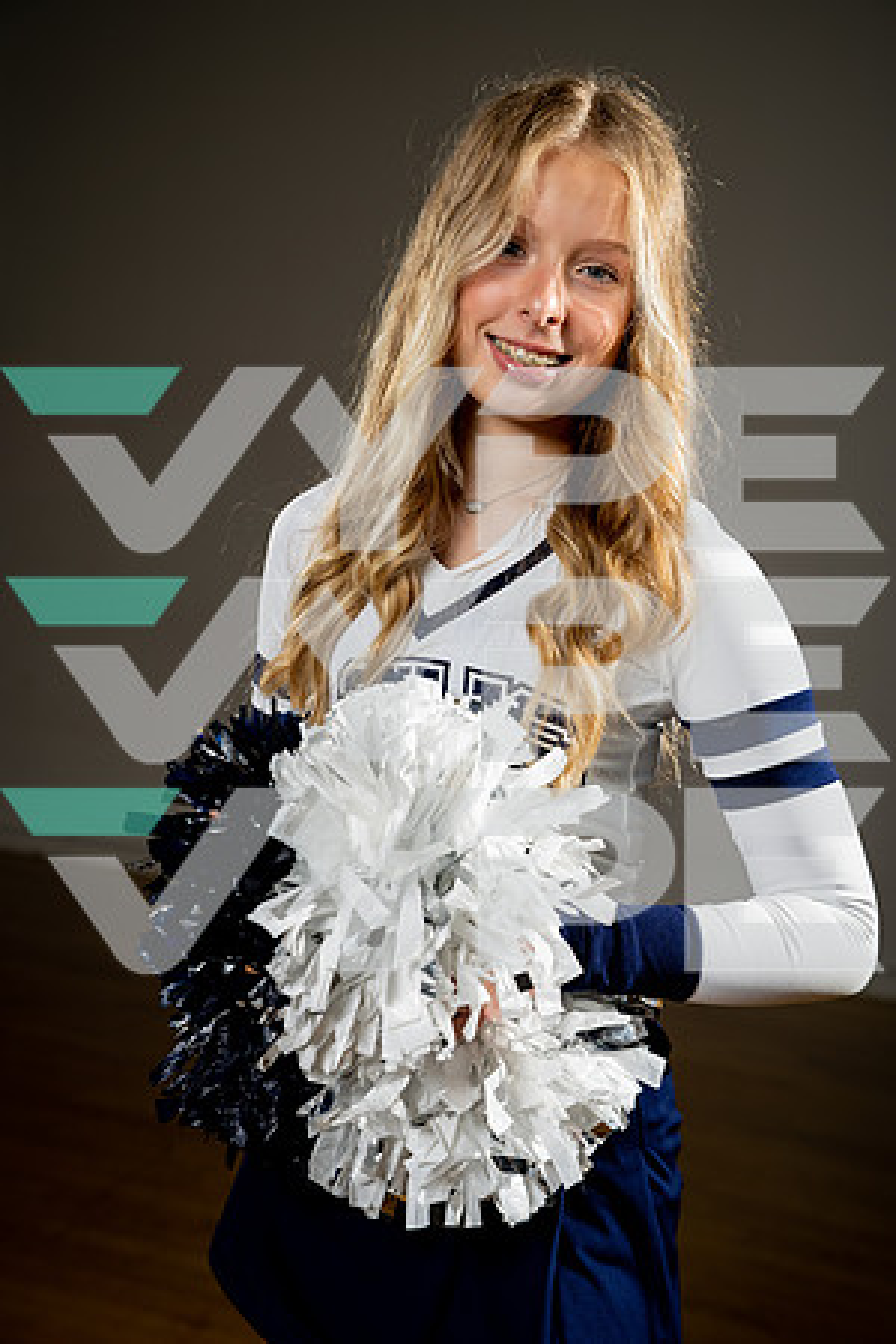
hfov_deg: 26.0
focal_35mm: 52
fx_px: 1941
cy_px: 672
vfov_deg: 38.2
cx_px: 448
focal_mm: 52
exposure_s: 1/250
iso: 100
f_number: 4.5
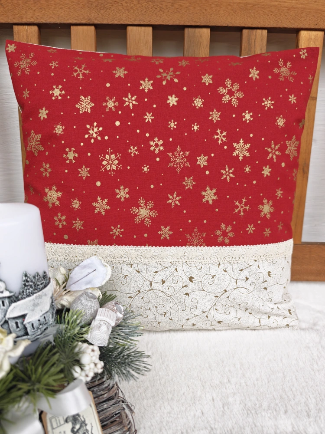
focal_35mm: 23
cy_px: 217
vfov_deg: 73.9
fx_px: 288
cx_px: 162
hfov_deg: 58.9
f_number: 1.6
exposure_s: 1/50
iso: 50
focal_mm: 6.55
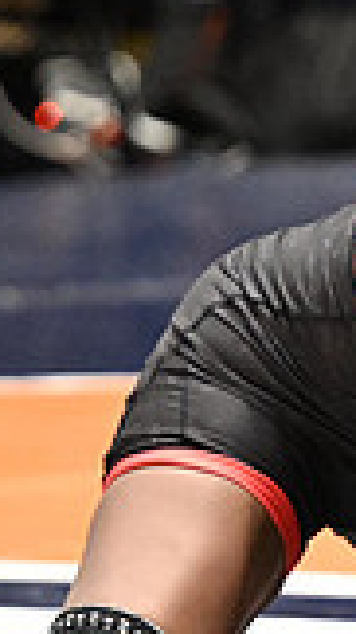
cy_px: 421
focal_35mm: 701
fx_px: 11776
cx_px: 986
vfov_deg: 3.1
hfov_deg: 1.7
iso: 8000
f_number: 2.8
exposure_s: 1/960
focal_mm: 125
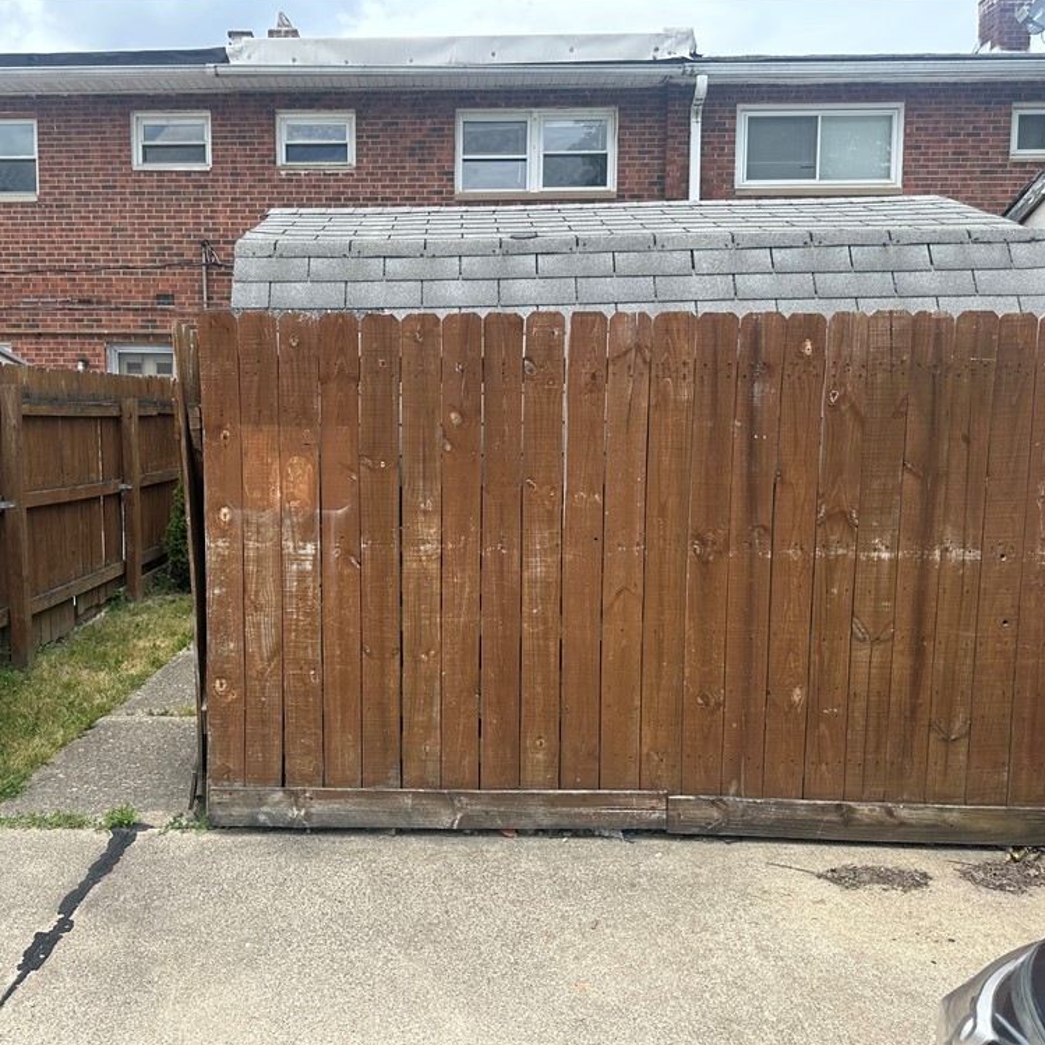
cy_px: 529
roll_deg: -0.4
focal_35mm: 29
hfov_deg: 55.3
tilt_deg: -4.4
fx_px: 990
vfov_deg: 55.6
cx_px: 424
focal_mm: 6.86
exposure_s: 1/1692
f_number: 1.78
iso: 80
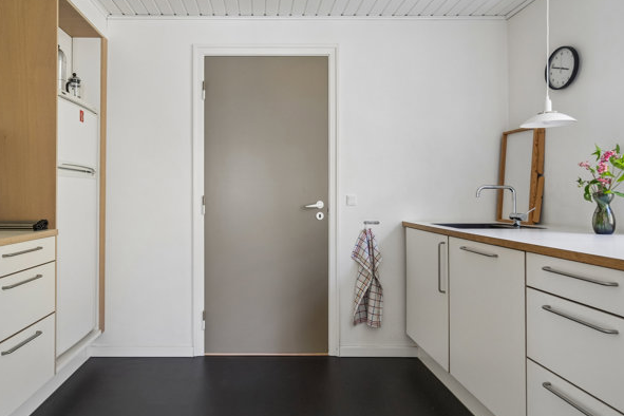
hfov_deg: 75.4
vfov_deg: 55.0
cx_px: 257
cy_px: 190
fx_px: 399
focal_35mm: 23
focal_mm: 17
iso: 400
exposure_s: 1/160
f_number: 5.6
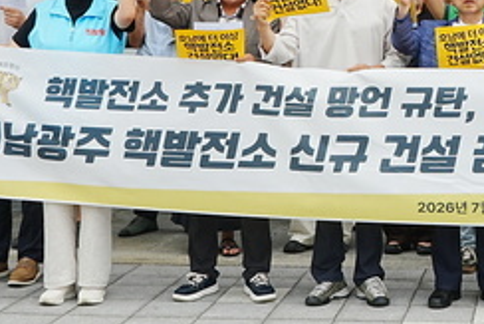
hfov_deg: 23.2
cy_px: 3
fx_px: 1143
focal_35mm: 85
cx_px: 446
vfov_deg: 15.8
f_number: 10
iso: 125
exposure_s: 1/50
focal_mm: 22
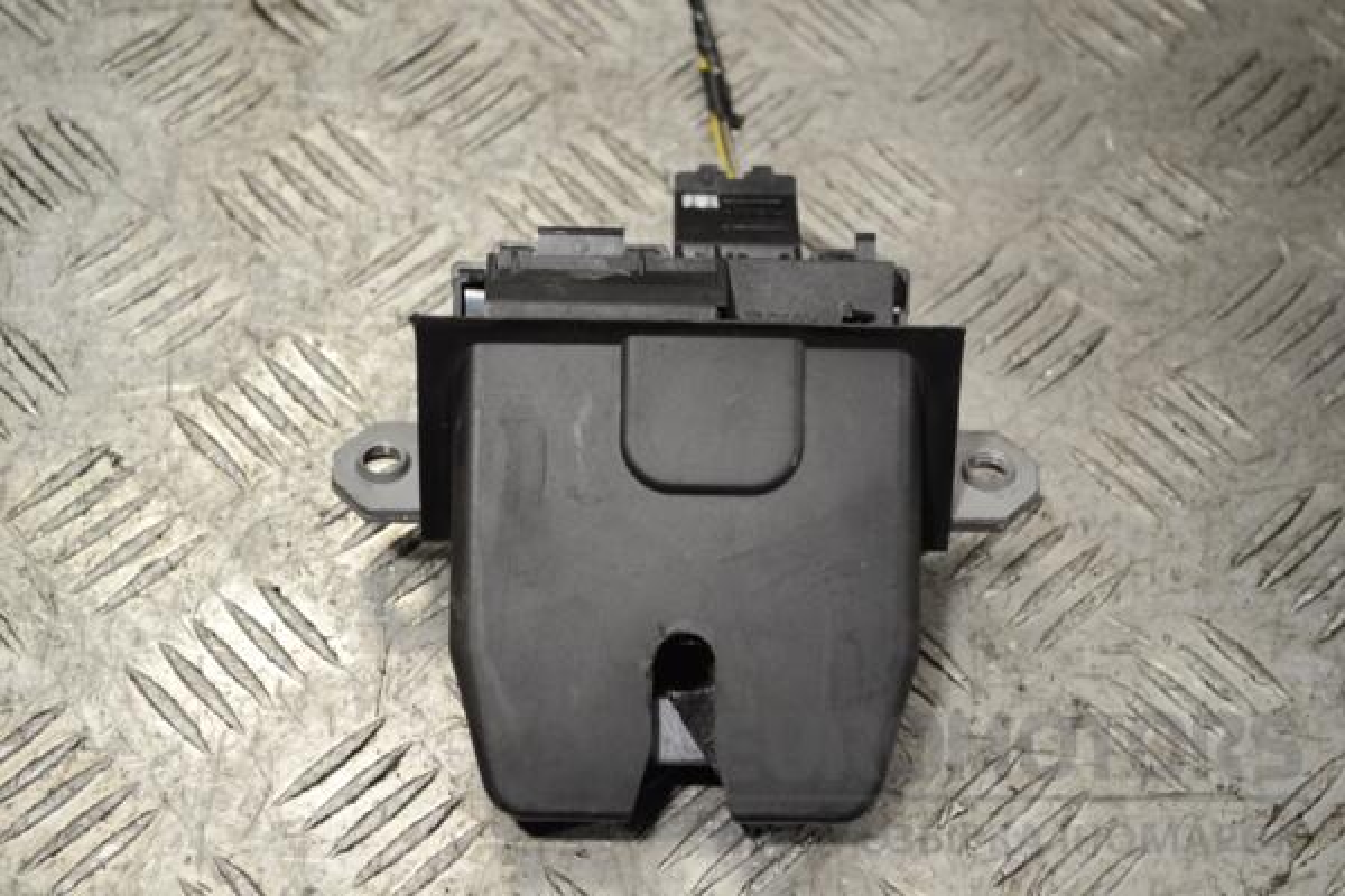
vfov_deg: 20.6
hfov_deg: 30.5
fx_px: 2466
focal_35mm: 66
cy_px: 448
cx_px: 672
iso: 180
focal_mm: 44
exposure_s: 1/30
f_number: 5.3
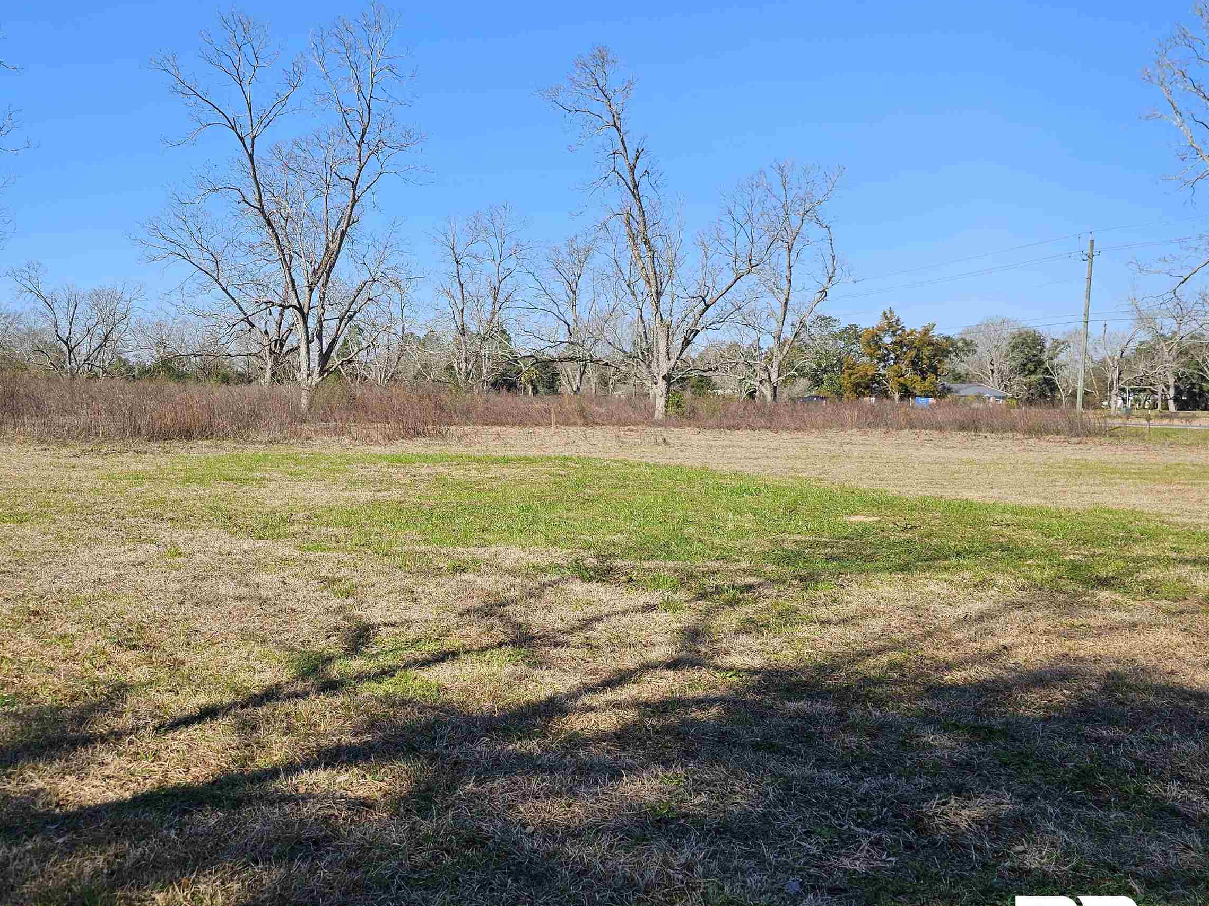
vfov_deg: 45.4
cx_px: 466
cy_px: 462
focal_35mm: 31
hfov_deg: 57.7
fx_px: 1083
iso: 10
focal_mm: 6.3
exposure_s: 1/734
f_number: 1.7
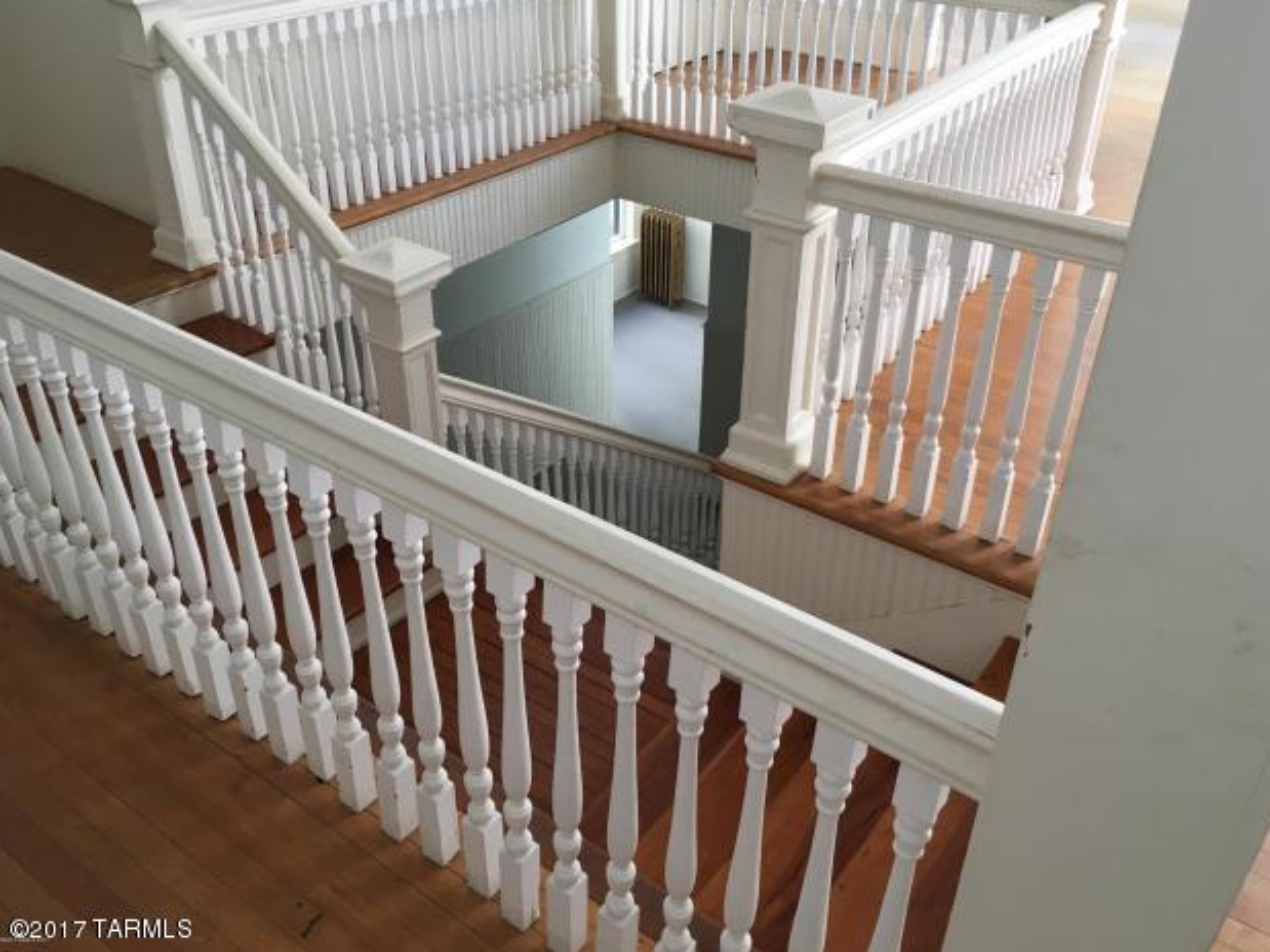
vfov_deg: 46.8
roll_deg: +0.3
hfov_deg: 60.0
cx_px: 654
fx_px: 1100
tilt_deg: -32.3
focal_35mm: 30
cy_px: 478
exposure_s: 1/30
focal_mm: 4.15
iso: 64
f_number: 2.2
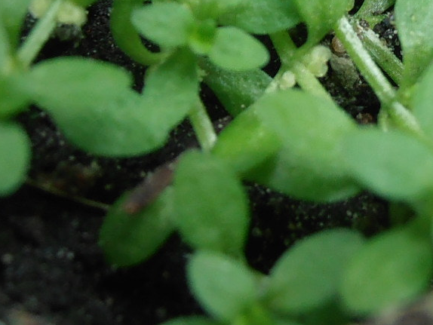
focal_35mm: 132
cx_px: 335
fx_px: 1652
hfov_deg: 14.9
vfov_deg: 10.9
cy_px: -142
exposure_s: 1/25
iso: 125
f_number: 3.9
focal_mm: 6.61
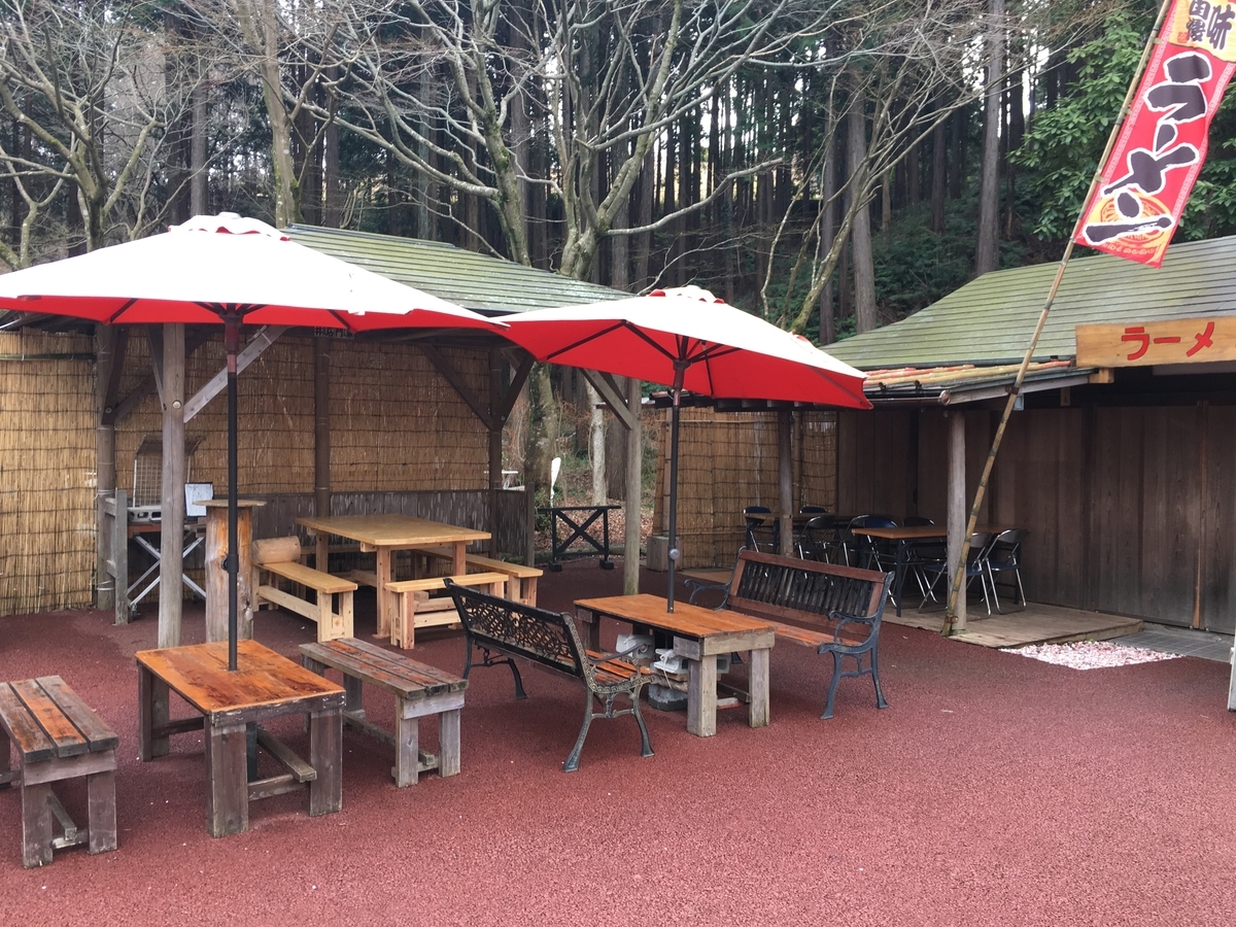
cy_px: 464
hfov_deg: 61.7
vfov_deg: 48.2
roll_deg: +0.9
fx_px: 1035
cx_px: 618
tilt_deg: -0.9
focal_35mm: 29
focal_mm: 4.15
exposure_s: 1/60
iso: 32
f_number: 2.2
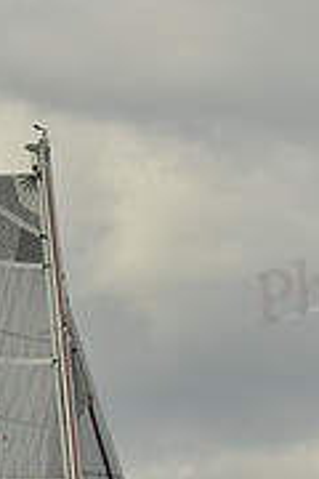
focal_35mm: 225
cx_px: 118
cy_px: 679
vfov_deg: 9.0
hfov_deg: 6.1
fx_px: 2990
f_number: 6.3
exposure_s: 1/1250
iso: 200
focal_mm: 70
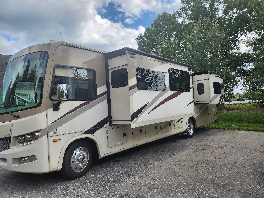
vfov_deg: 56.8
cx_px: 132
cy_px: 99
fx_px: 183
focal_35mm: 24
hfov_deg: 71.6
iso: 50
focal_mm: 5
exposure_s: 1/1989
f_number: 1.8
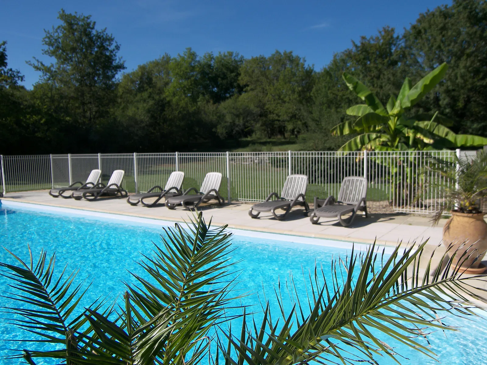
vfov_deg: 48.2
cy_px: 182
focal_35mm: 29
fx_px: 408
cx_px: 244
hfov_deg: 61.7
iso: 50
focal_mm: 6
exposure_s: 1/1250
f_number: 3.2
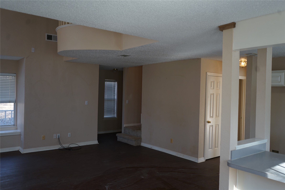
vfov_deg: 43.6
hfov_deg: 61.9
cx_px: 142
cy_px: 95
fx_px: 237
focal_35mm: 30
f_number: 3.5
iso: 200
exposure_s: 1/60
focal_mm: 30
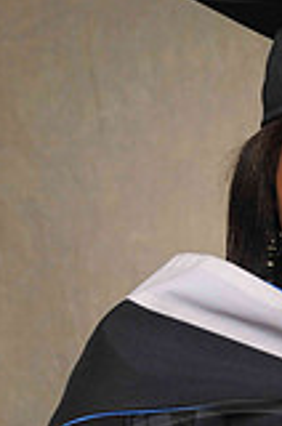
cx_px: 363
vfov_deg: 7.0
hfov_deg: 4.6
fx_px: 3493
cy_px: 314
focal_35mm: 296
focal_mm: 70
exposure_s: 1/125
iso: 200
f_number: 5.6
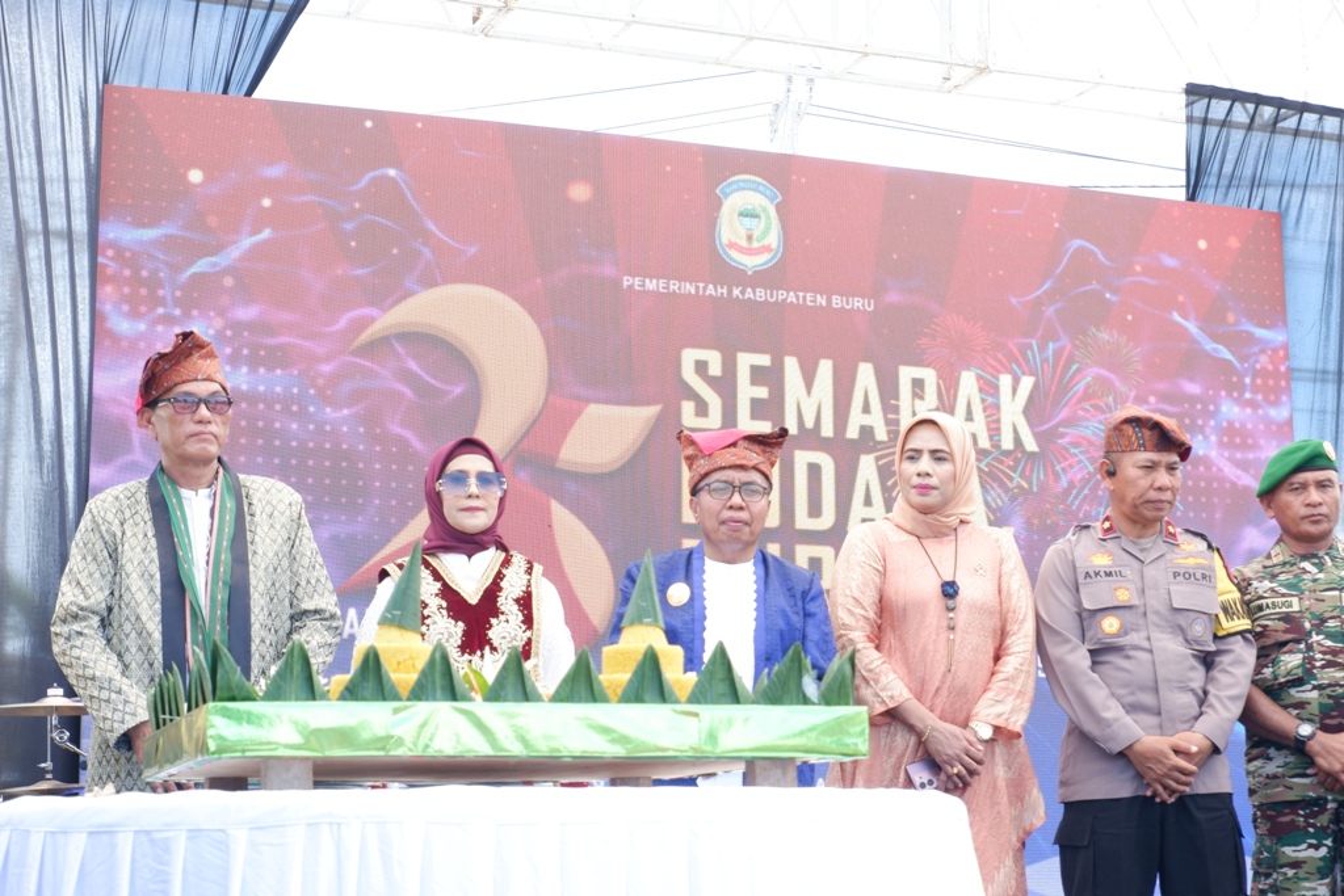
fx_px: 2464
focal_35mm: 66
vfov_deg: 20.6
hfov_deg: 30.5
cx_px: 672
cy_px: 448
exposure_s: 1/140
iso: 250
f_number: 5.6
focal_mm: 44.5
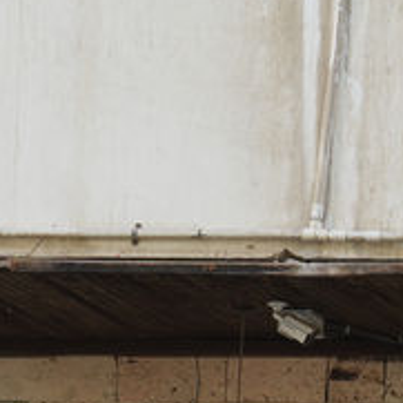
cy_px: 498
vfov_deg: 5.3
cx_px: 1171
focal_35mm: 331
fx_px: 4360
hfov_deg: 5.0
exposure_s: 1/125
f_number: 5.6
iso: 100
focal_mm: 44
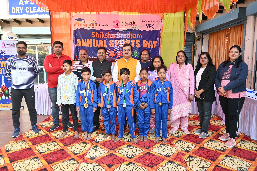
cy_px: 86
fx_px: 193
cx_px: 128
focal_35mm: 27
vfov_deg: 47.9
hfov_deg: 67.4
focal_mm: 18
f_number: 4
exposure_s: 1/250
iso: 400
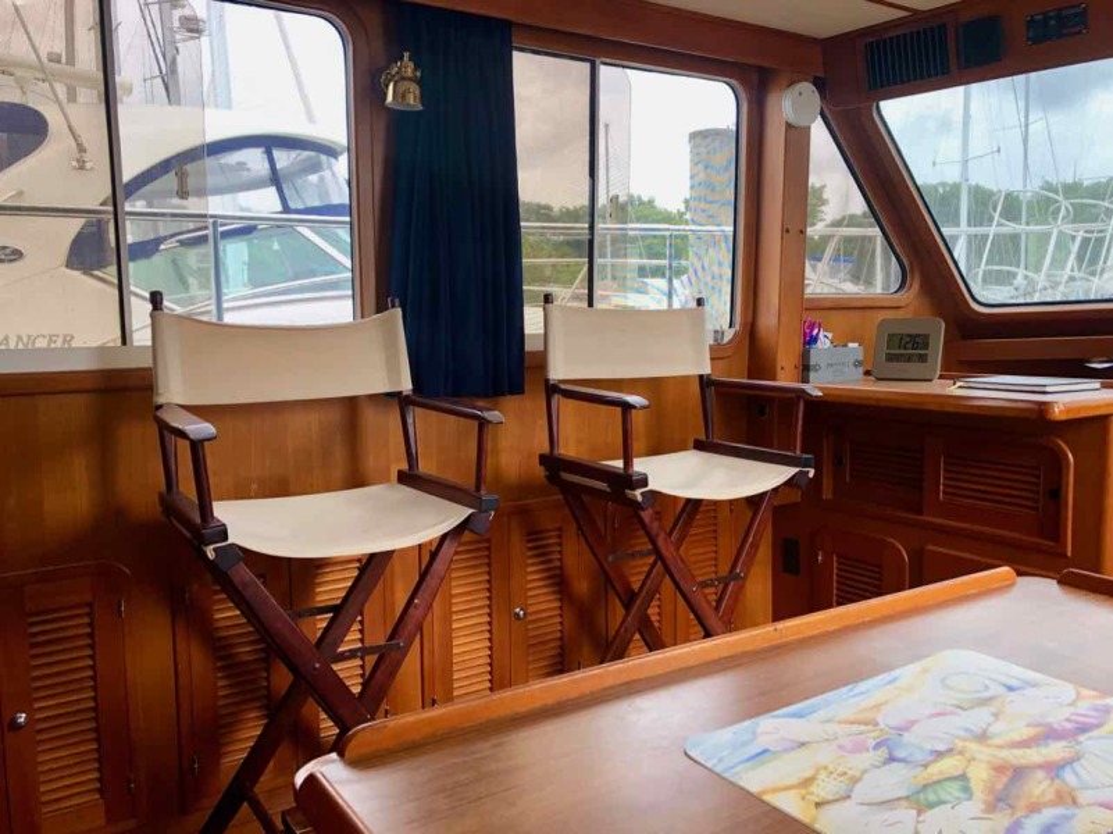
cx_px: 556
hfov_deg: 63.5
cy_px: 417
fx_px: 900
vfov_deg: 49.7
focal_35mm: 28
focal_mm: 3.99
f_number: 1.8
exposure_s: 1/120
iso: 40
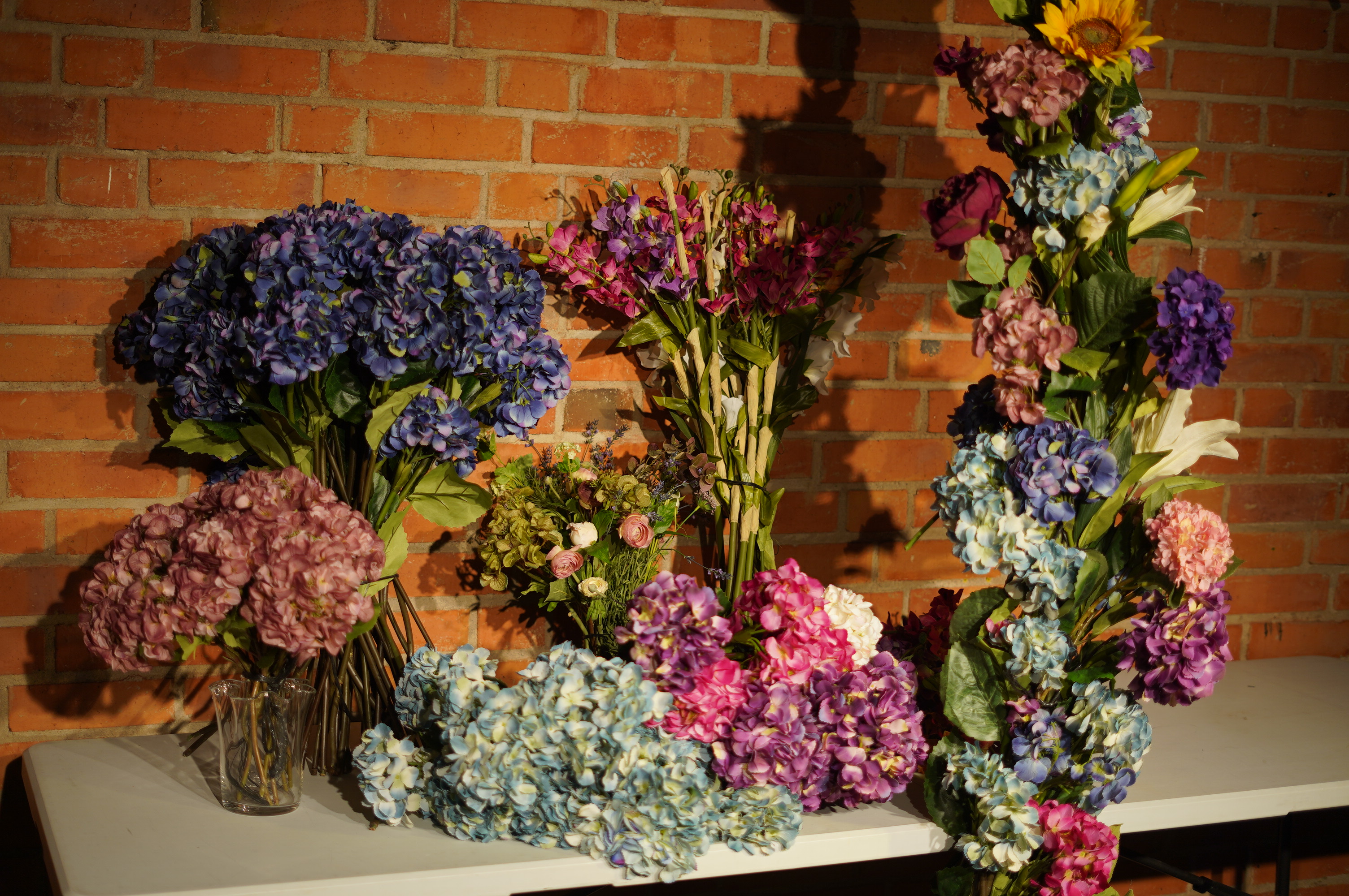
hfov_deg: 39.6
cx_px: 674
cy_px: 448
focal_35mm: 50
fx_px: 1872
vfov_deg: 26.9
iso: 100
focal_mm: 50
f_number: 1.8
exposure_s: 1/100
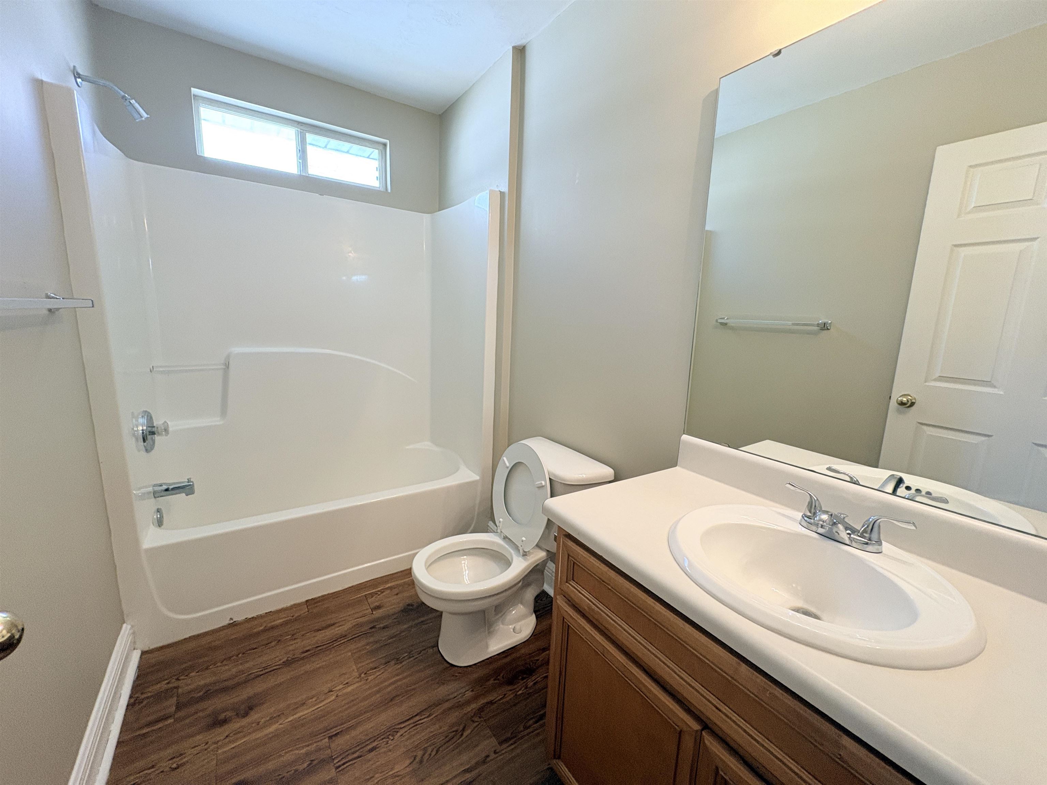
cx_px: 524
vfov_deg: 85.7
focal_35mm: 14
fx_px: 423
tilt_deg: -11.1
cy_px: 392
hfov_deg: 102.1
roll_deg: -2.2
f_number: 2.2
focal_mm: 2.22
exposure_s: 1/60
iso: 200
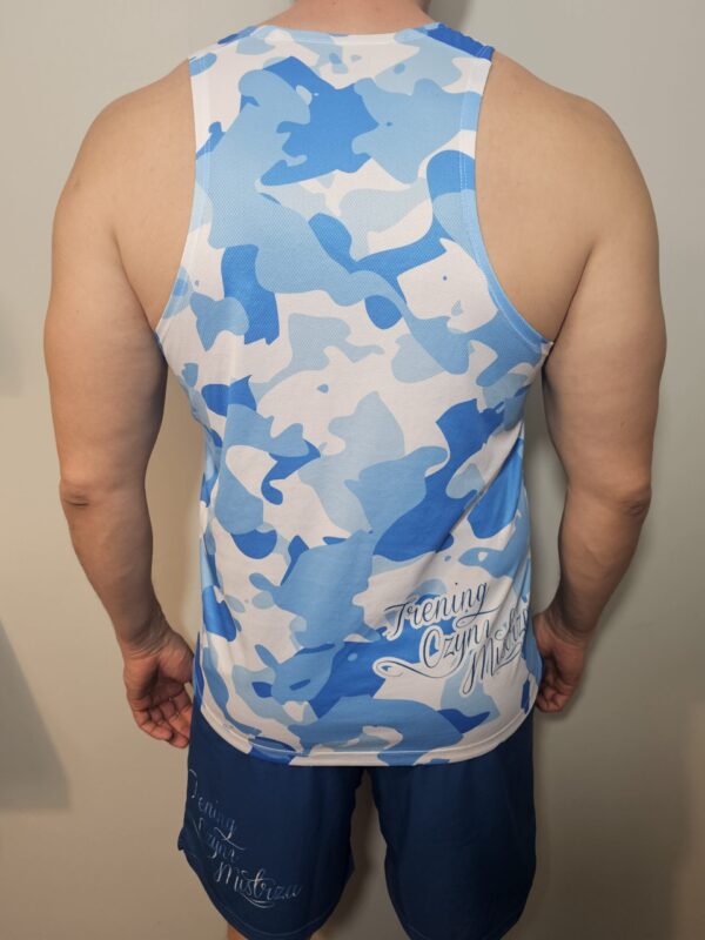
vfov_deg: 73.9
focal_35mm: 23
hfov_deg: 58.9
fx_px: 625
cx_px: 352
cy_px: 470
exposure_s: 1/101
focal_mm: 6.3
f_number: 1.7
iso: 200
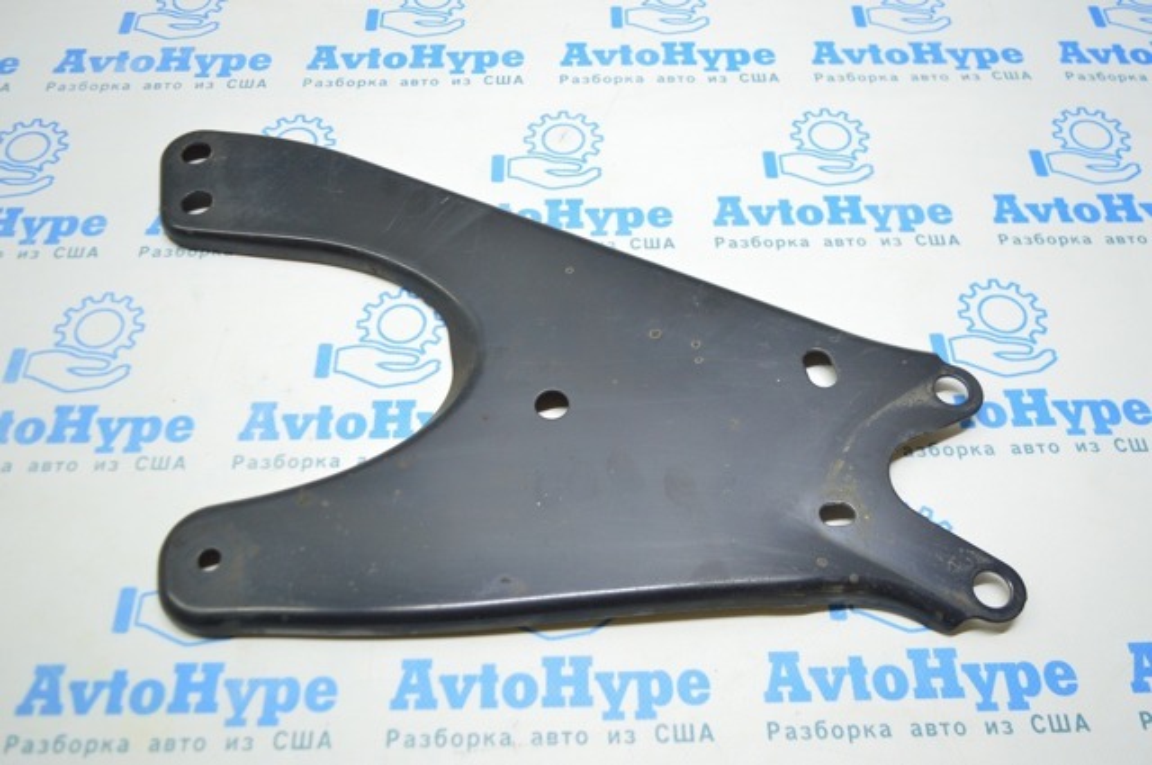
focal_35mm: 33
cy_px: 382
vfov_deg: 39.9
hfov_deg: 57.3
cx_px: 576
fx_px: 1055
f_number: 3.8
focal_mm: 22
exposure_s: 1/40
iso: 400
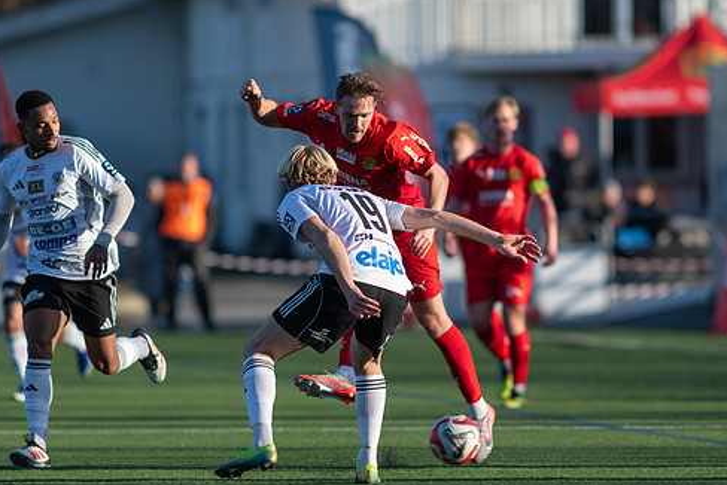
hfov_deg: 3.9
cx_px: 375
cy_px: 234
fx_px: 10810
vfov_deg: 2.6
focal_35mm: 535
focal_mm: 300
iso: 100
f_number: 3.2
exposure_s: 1/1250
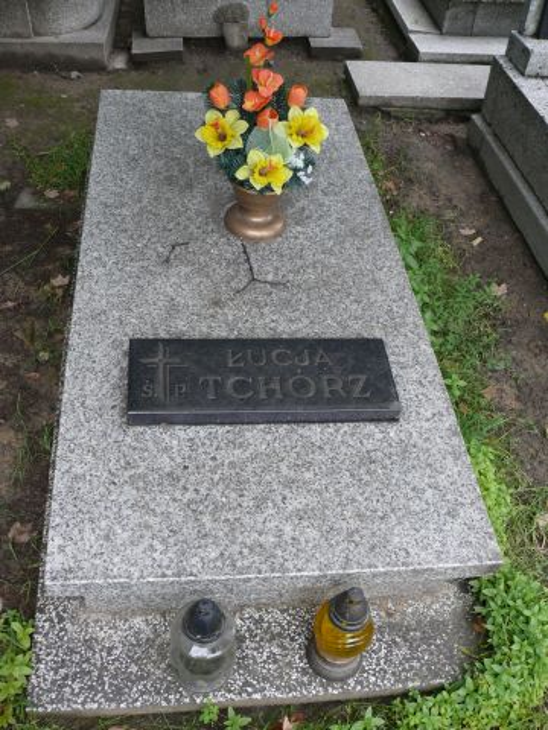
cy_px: 365
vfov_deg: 52.6
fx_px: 739
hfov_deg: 40.7
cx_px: 274
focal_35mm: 35
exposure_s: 1/100
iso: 100
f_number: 2.8
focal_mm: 7.4
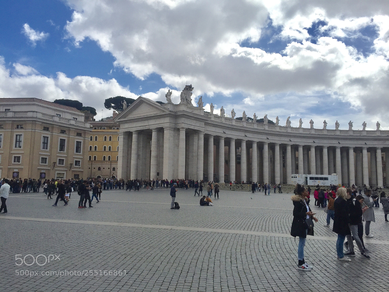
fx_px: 326
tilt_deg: +5.7
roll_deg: -2.2
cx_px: 194
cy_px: 146
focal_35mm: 29
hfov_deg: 61.7
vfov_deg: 48.2
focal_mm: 4.15
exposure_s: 1/4950
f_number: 2.2
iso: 32
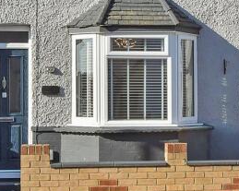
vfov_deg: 16.9
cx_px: 138
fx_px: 629
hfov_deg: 21.5
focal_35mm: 89
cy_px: 0
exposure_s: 1/640
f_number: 13
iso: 1000
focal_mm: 16
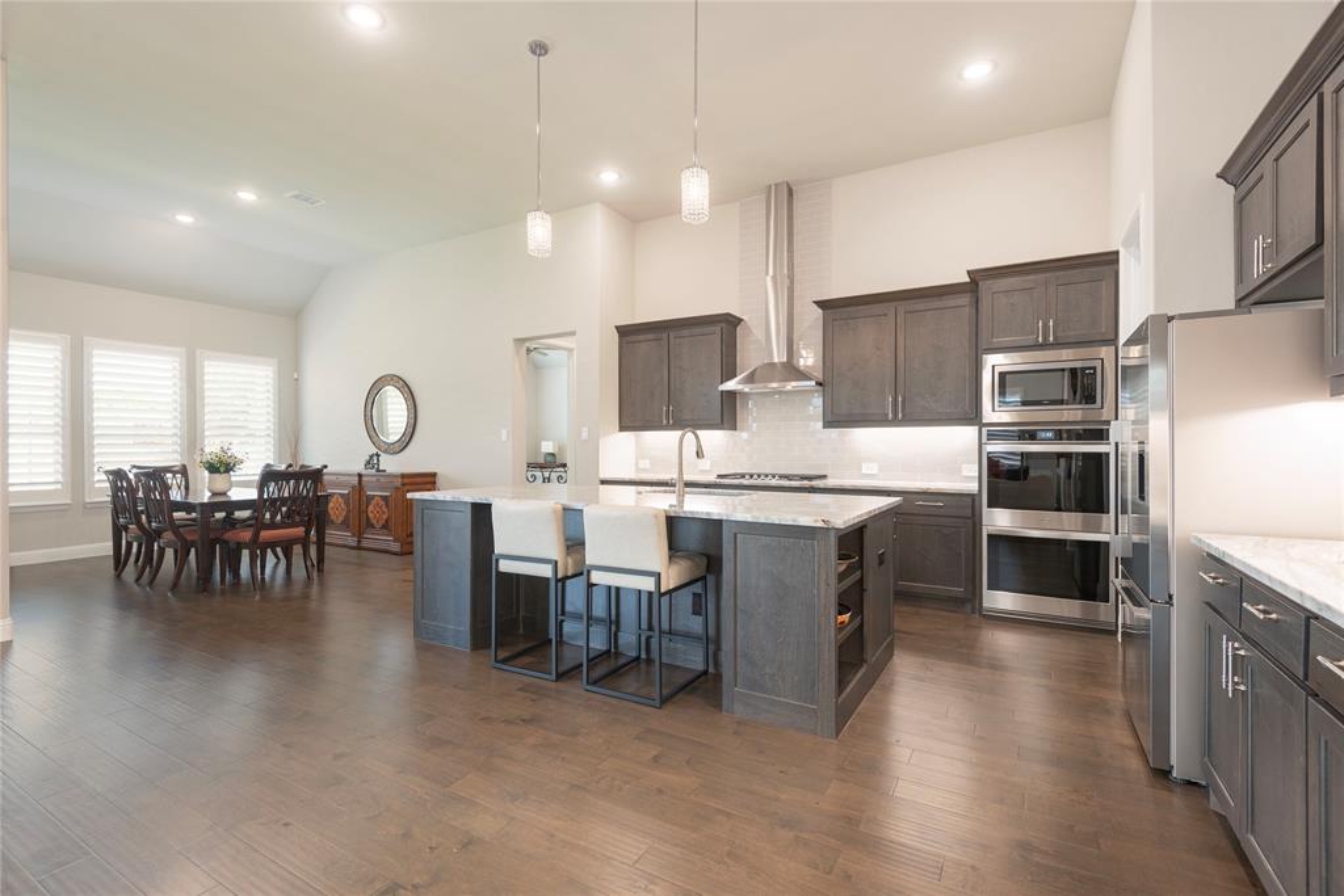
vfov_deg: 73.8
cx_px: 672
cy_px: 448
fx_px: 597
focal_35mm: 16
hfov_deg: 96.7
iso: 100
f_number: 7.1
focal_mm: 16
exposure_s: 1/1.25
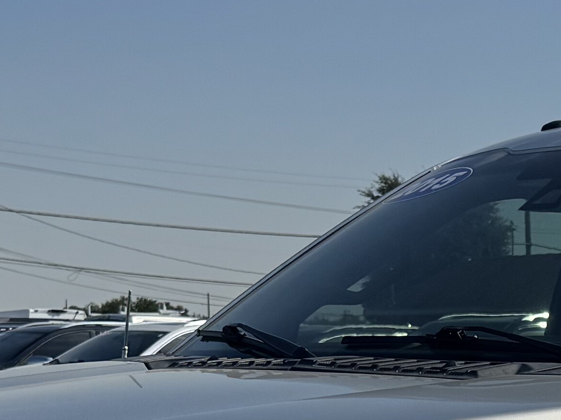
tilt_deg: -6.4
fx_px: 1912
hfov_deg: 16.0
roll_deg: -0.5
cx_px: 681
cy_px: 561
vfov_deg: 12.1
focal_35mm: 118
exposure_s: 1/7937
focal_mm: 6.76
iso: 80
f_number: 1.78
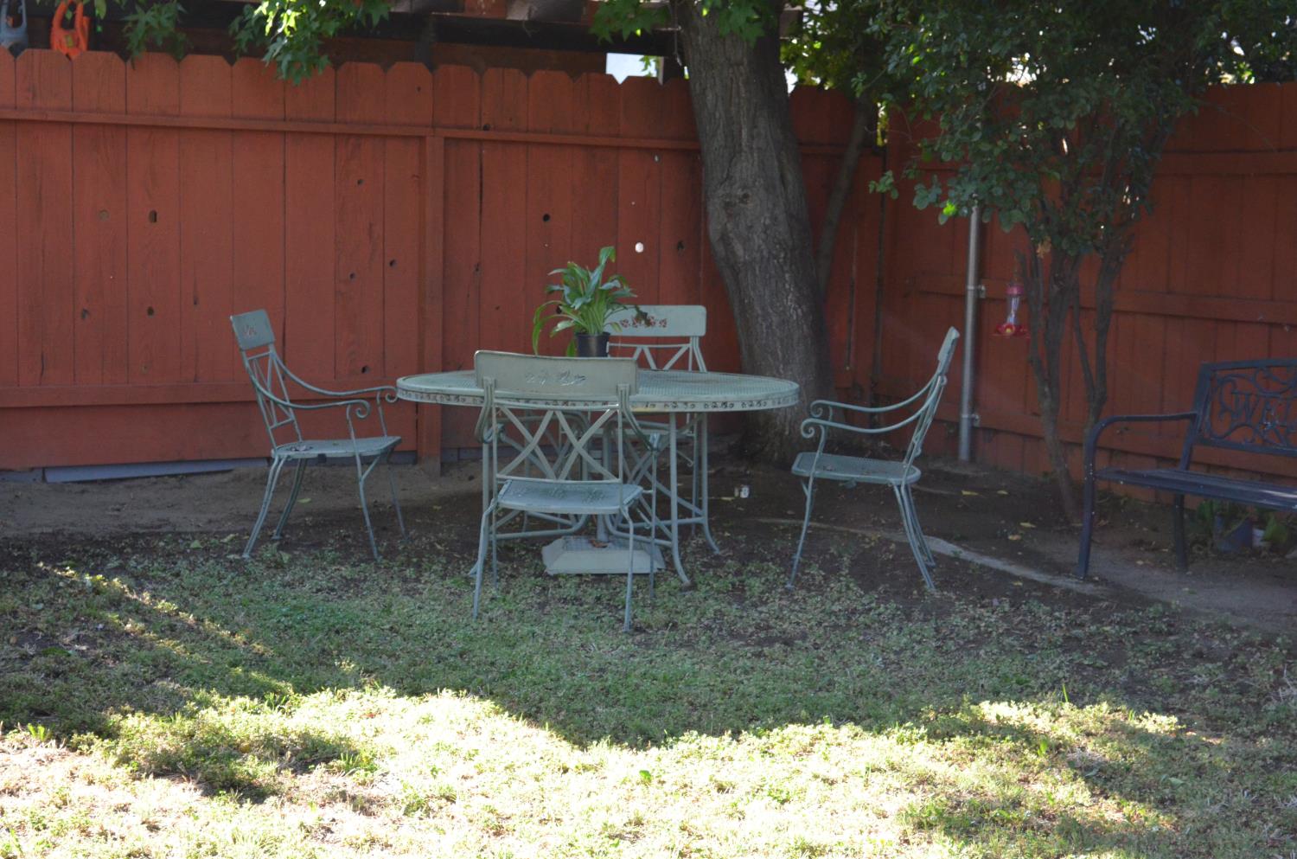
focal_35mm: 68
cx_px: 648
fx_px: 2426
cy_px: 430
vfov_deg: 20.1
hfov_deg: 29.9
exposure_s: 1/400
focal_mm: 45
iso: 1600
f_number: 5.3
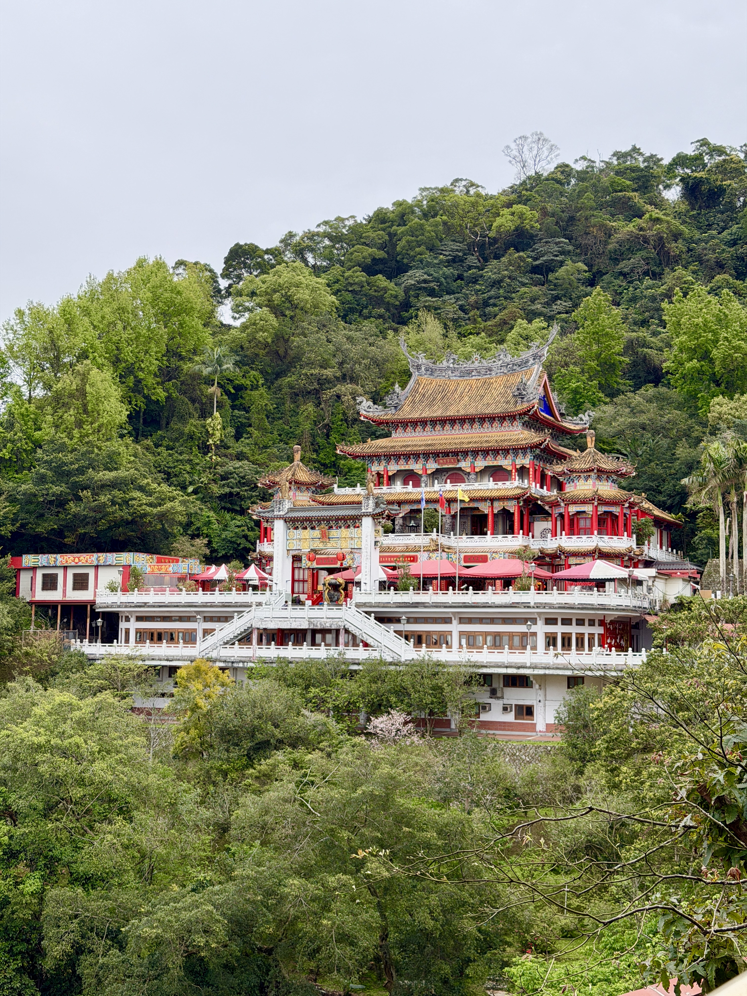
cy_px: 498
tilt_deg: +6.9
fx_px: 1381
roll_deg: -0.7
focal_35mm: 48
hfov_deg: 30.3
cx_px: 374
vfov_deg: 39.7
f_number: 1.78
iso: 80
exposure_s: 1/885
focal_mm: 6.76
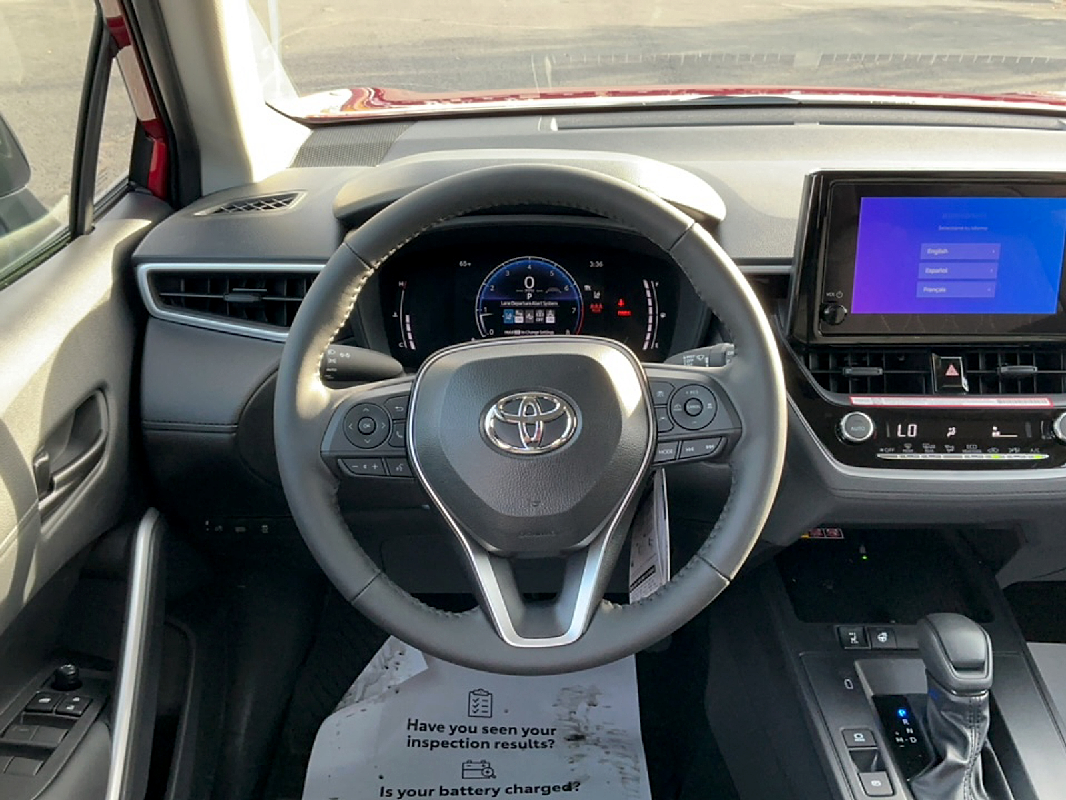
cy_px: 400
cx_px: 533
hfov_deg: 60.0
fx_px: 924
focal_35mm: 30
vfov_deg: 46.8
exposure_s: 1/100
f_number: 1.8
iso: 64
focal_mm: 3
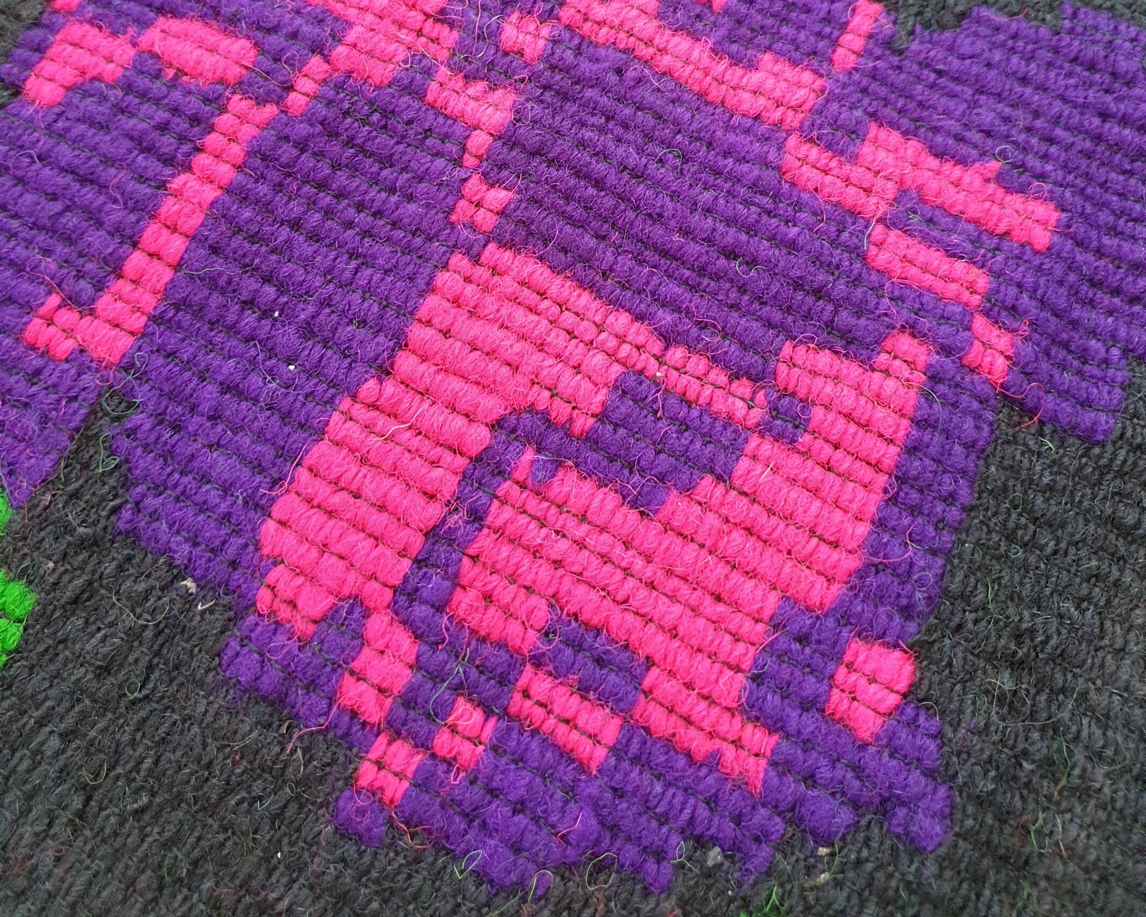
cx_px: 573
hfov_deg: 52.8
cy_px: 156
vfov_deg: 41.1
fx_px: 1153
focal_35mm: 34
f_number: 1.5
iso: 250
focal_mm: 4.3
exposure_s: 1/33
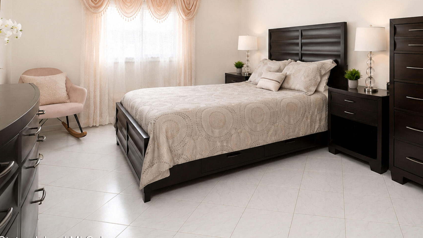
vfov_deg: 43.9
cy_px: 50
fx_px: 280
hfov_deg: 72.3
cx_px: 274
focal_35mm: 25
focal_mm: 16
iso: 64
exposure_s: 1/50
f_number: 4.5
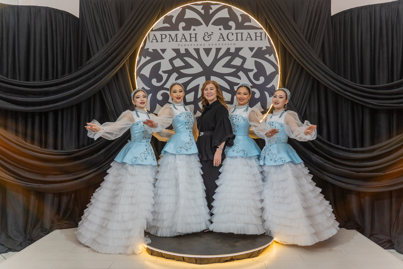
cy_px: 135
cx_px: 210
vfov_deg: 44.5
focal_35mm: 29
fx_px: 328
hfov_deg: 63.1
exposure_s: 1/200
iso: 1000
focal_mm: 28
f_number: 3.2
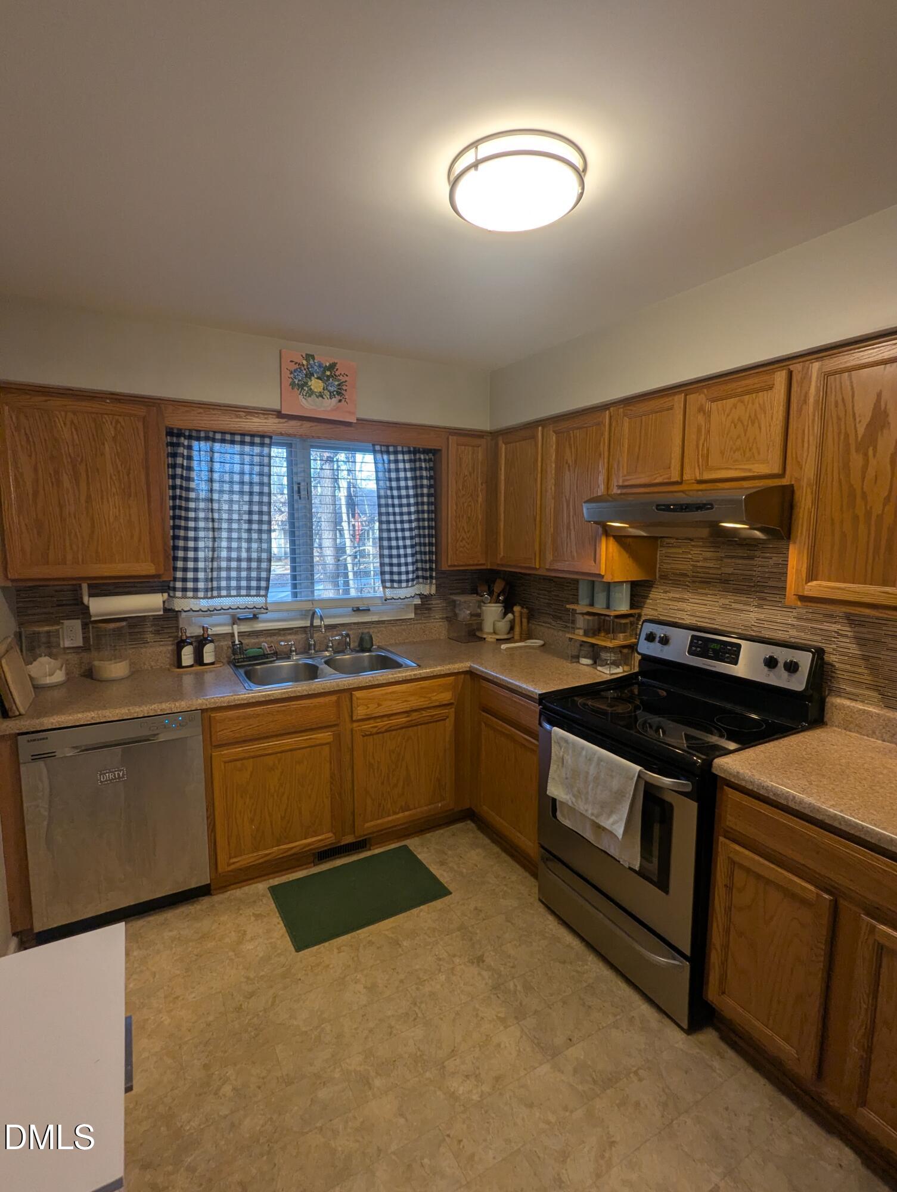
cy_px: 596
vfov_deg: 94.4
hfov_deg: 78.2
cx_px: 448
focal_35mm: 16
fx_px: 552
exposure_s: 1/60
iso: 86
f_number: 2.2
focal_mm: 2.35
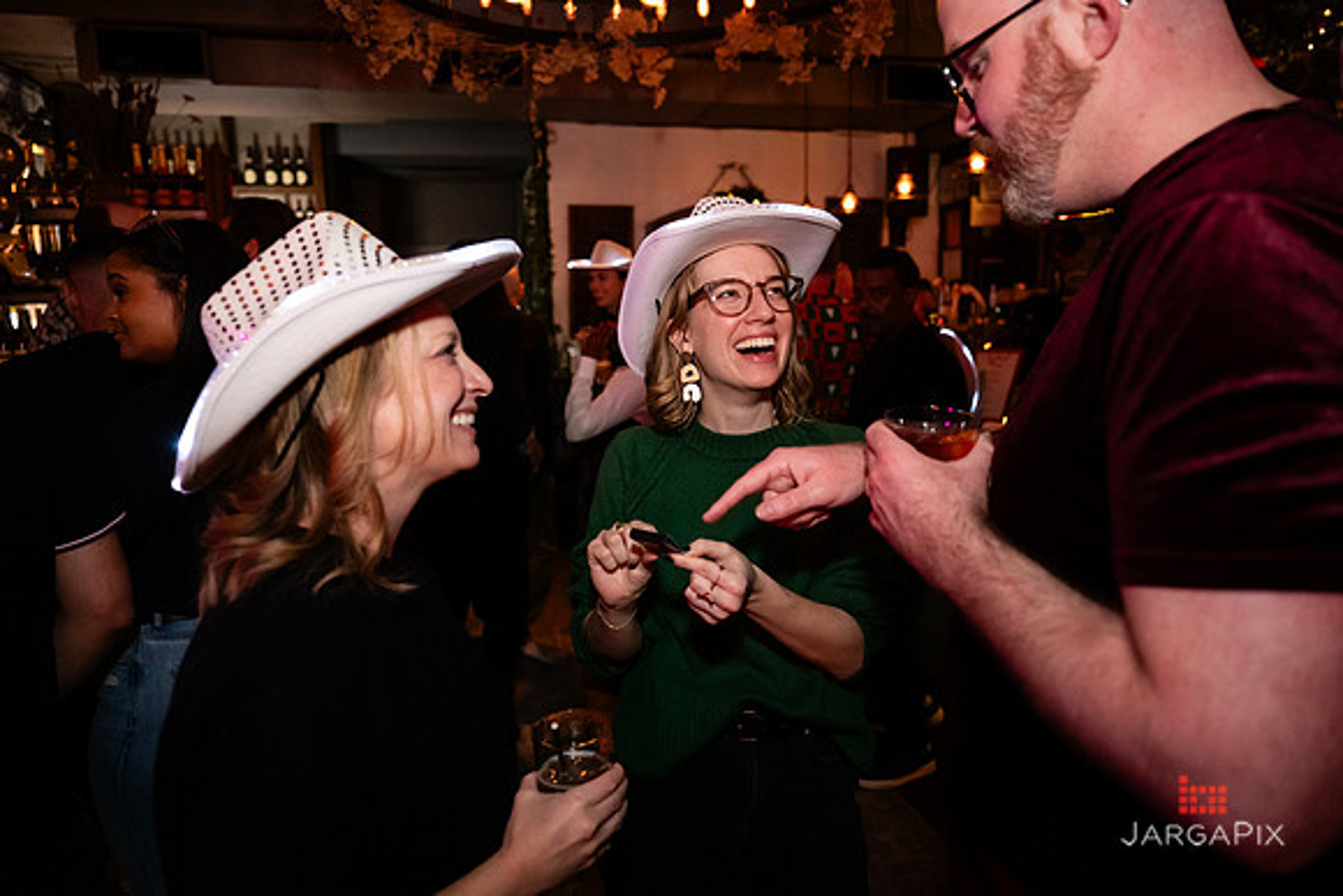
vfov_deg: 52.5
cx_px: 672
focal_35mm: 24
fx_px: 908
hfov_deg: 73.0
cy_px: 448
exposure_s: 1/125
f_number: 2.8
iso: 3200
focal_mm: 24
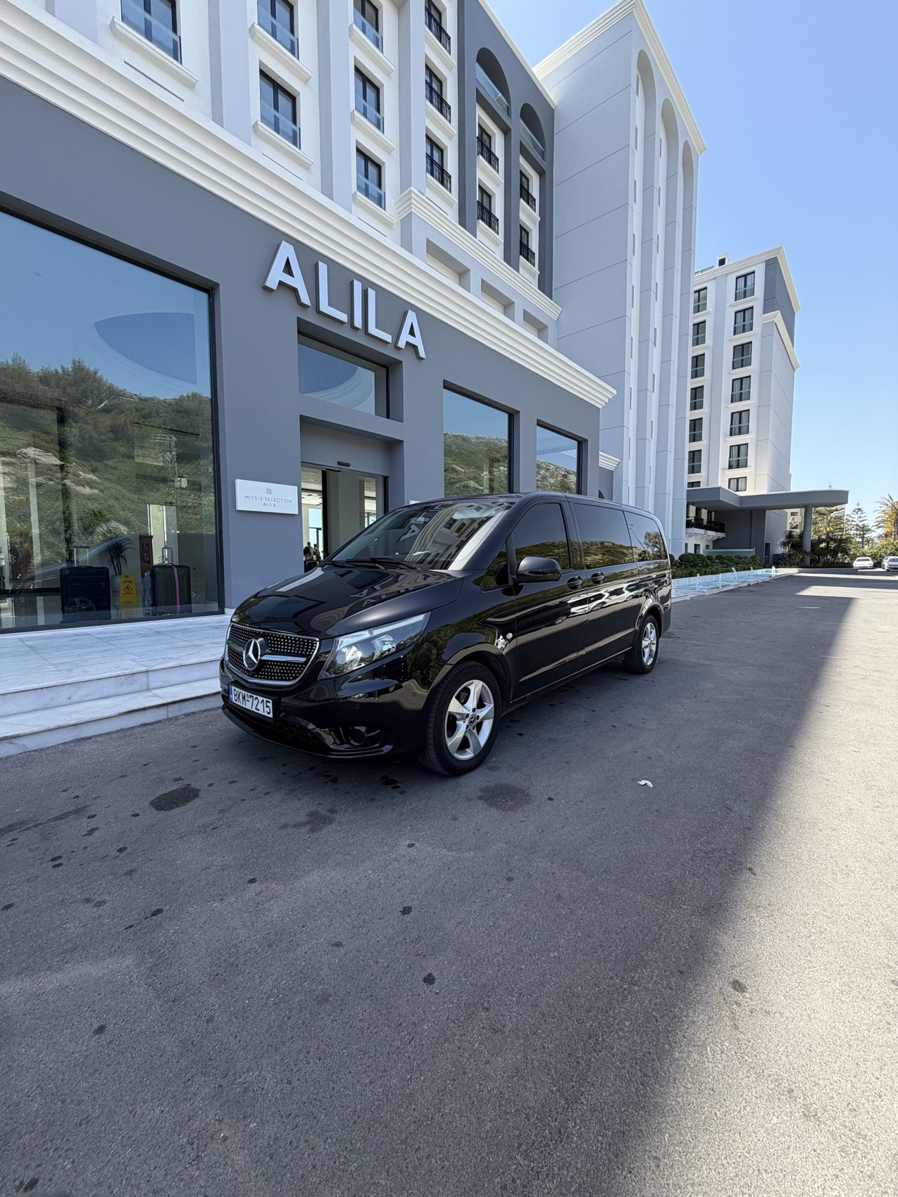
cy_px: 598
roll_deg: +1.3
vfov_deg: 102.1
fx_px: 484
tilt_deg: -4.5
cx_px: 449
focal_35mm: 14
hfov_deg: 85.7
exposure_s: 1/502
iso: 50
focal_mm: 2.22
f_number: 2.2
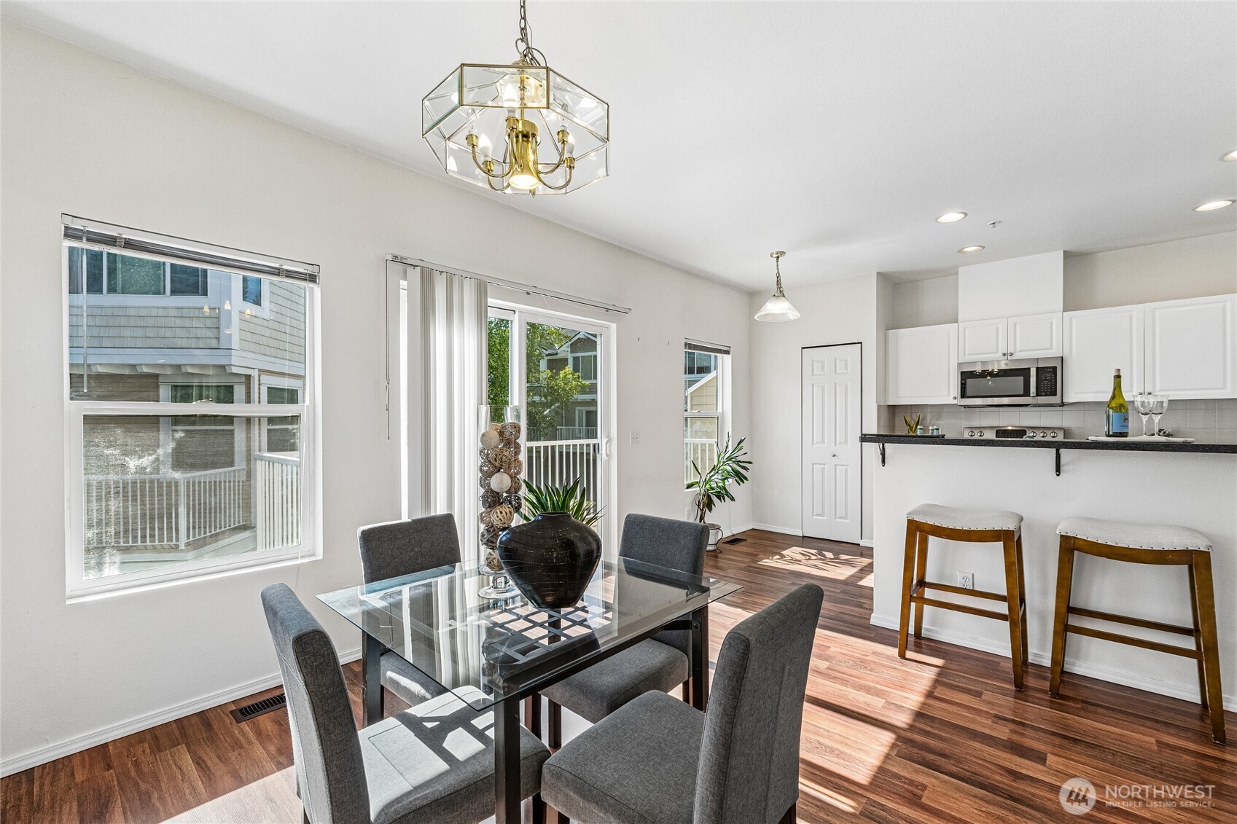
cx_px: 618
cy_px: 412
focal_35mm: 15
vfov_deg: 77.3
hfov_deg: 100.4
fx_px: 515
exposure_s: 1/60
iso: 250
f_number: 9
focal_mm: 10
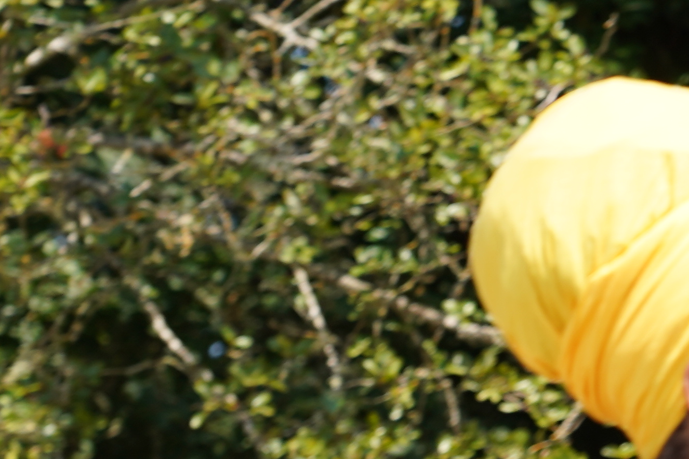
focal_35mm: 475
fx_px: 9090
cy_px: 826
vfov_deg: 2.9
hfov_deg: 4.3
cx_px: 758
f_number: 6.3
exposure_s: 1/200
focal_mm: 105
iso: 100
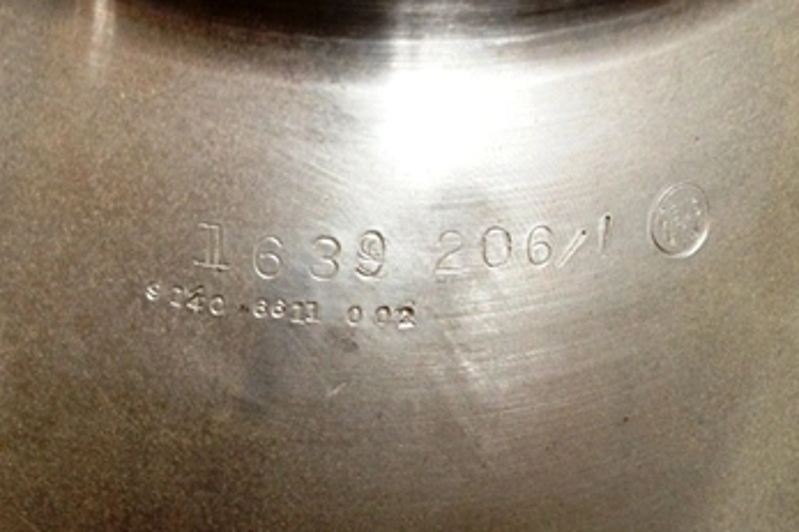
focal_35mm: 42
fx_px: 932
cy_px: 297
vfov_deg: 31.8
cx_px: 387
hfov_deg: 46.4
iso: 80
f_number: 2.4
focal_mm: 4.28
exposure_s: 1/20
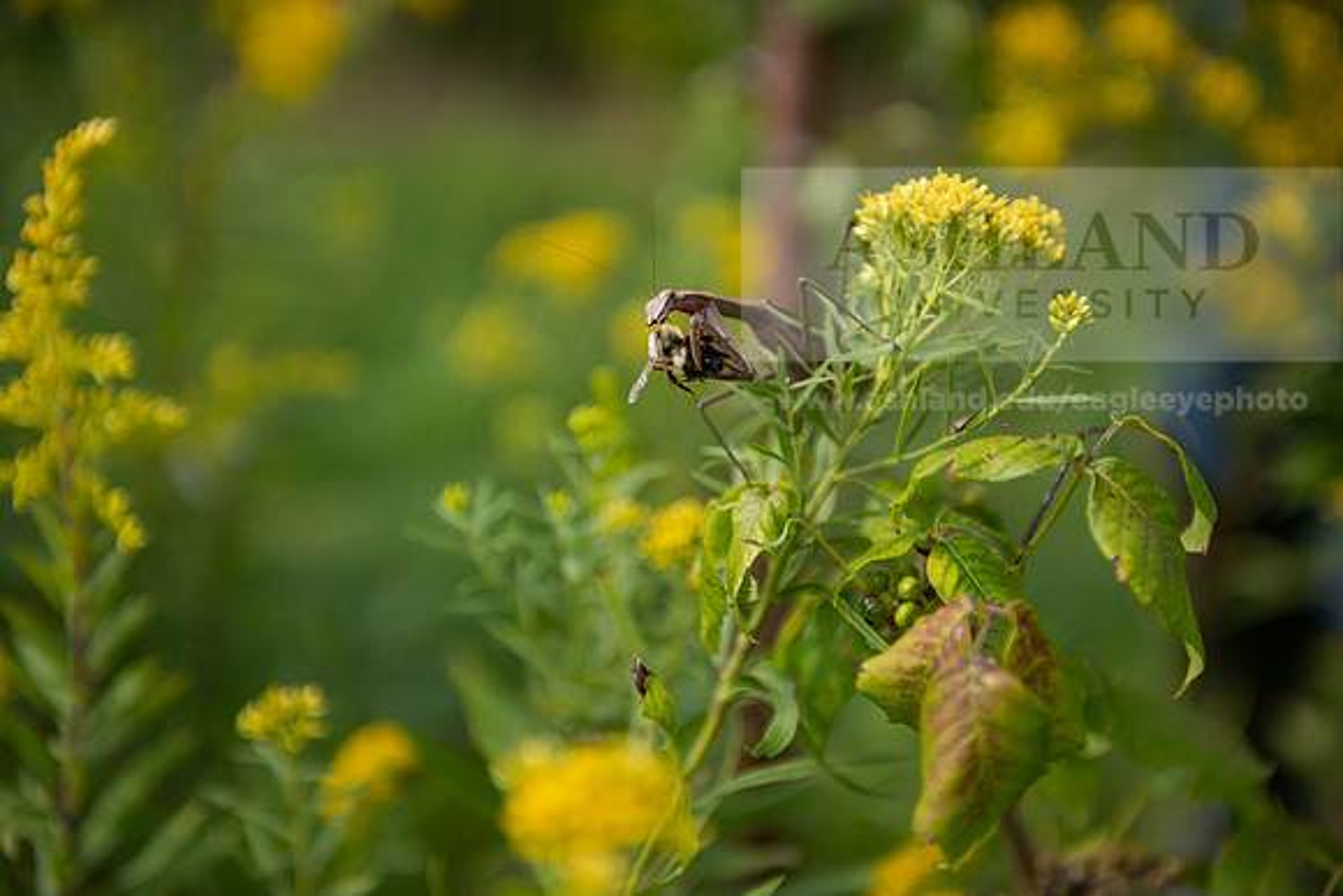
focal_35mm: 70
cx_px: 672
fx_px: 2612
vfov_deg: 19.5
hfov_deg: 28.8
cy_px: 448
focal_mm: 70
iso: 80
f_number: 3.2
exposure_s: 1/400
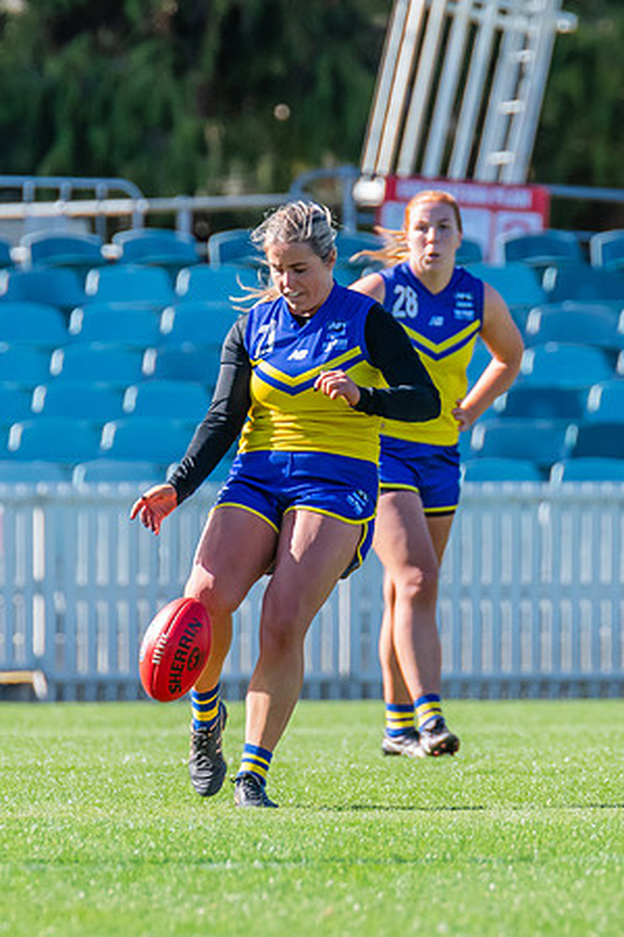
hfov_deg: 1.3
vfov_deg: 1.9
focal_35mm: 1088
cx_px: 345
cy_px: 466
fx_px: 28278
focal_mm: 420
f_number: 6.3
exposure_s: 1/1250
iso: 800
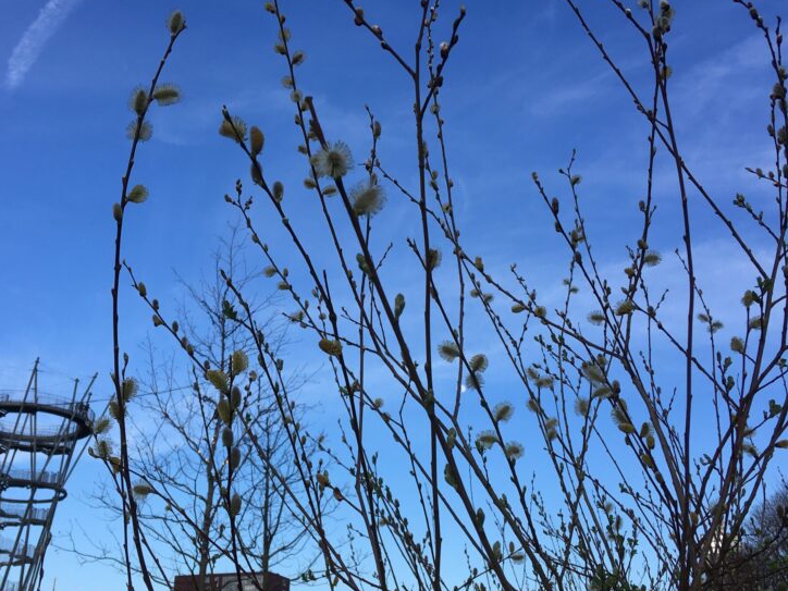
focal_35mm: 41
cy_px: 307
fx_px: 933
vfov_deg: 35.1
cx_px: 346
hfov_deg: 45.7
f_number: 2.2
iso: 25
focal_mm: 4.15
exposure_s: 1/641
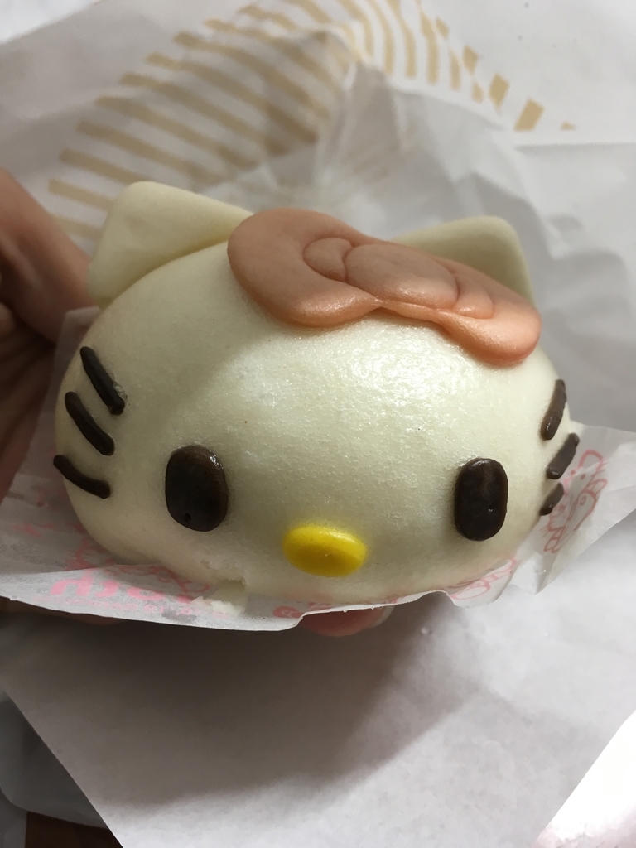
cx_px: 318
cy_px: 424
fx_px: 710
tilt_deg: -47.5
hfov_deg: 48.2
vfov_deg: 61.7
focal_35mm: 29
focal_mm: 4.15
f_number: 2.2
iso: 64
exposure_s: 1/30
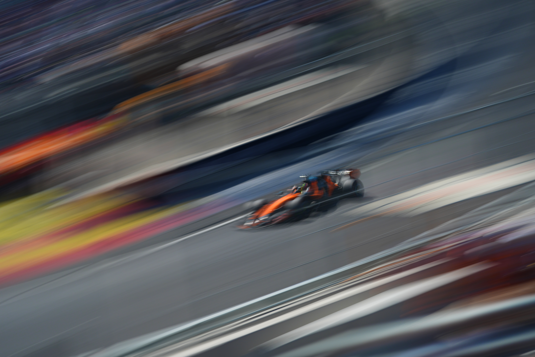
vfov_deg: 16.3
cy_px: 178
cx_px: 268
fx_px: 1248
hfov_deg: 24.2
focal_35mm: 84
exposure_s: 1/8
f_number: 2.8
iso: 125
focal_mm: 84
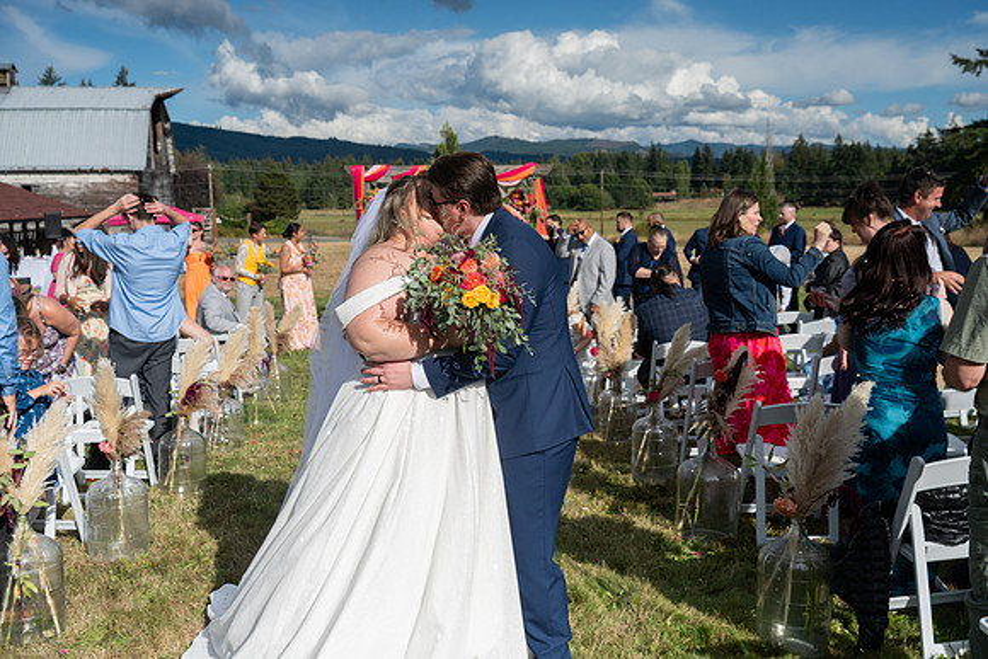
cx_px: 494
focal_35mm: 35
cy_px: 330
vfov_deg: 37.9
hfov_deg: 54.4
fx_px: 961
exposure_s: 1/8000
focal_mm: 35
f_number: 5
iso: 400
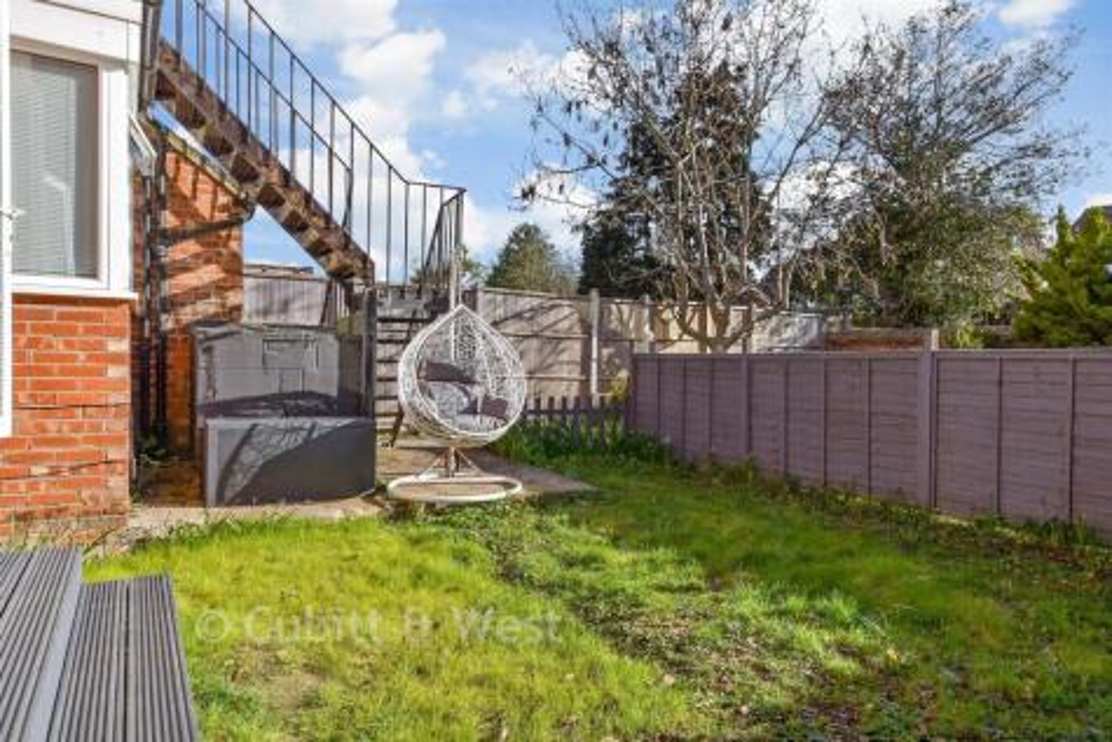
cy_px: 371
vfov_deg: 57.3
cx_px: 556
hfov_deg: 78.6
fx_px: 680
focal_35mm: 22
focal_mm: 15
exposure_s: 1/400
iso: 200
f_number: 8
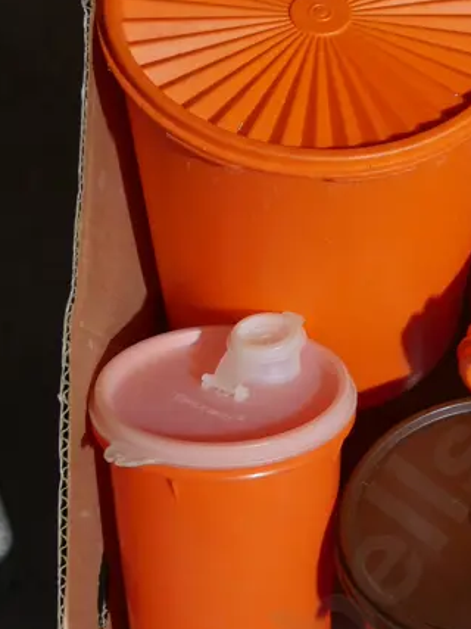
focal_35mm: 96
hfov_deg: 14.9
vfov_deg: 20.4
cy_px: 333
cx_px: 561
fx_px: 1742
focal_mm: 20
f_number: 4.4
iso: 500
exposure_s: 1/60
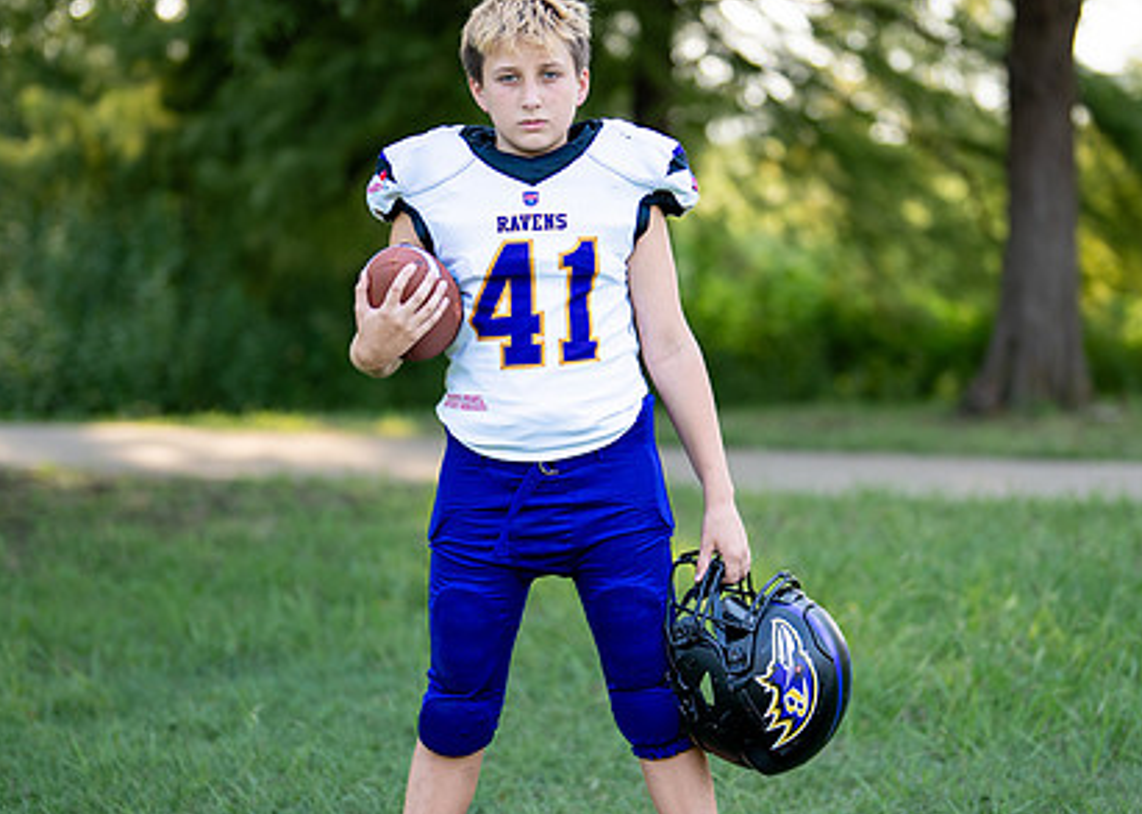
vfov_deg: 15.7
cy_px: 466
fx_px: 2950
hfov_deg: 21.9
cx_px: 627
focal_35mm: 91
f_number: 1.2
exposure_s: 1/1250
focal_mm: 50
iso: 100
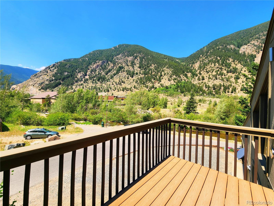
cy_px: 103
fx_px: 103
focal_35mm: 13
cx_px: 137
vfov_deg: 89.9
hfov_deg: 106.2
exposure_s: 1/1250
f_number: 2.2
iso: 50
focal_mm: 2.2
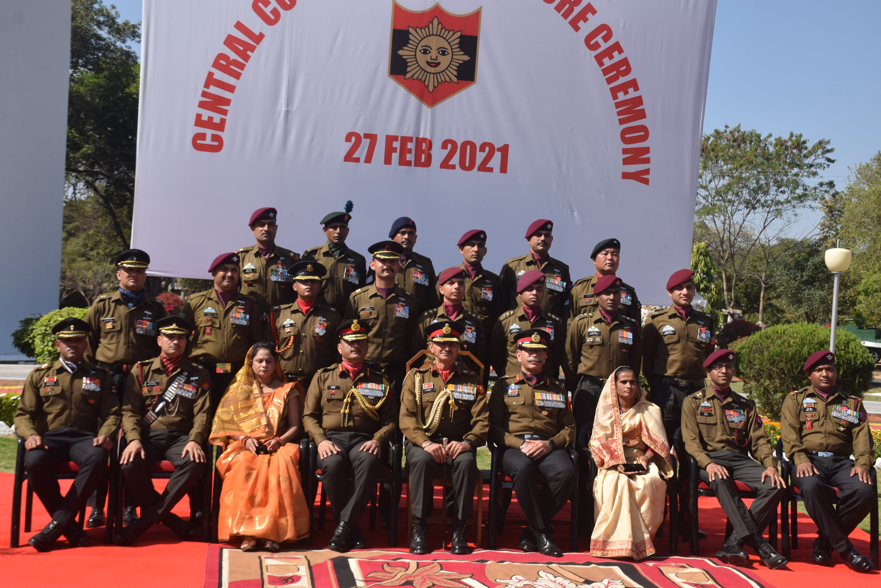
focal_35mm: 48
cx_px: 440
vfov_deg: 28.1
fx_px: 1175
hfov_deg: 41.1
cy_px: 294
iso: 250
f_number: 9
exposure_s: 1/640
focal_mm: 32
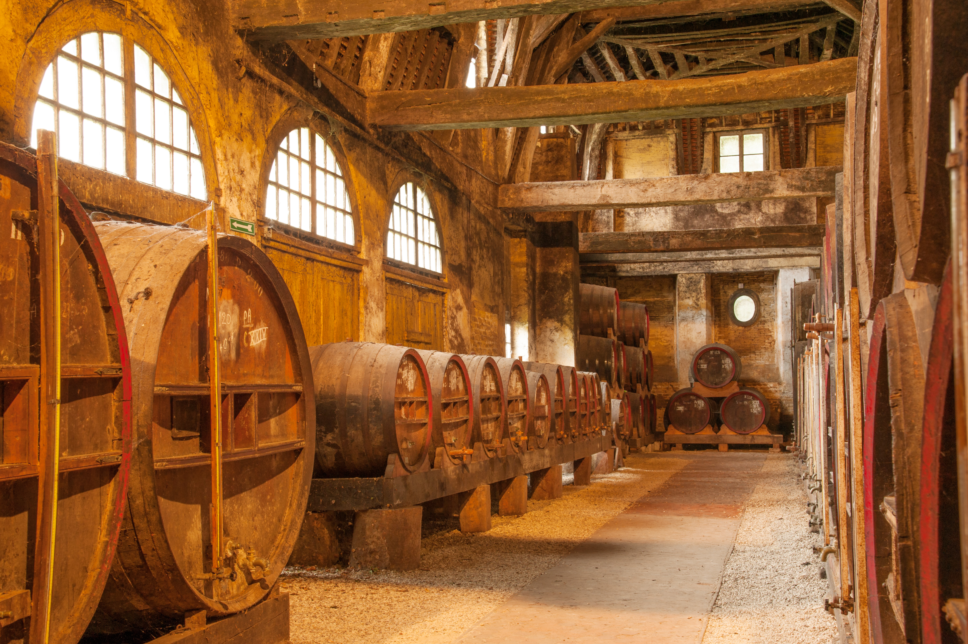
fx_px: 1182
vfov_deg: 30.5
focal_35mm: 44
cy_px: 322
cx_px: 484
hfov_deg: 44.5
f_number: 11
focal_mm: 44
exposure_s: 5
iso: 200
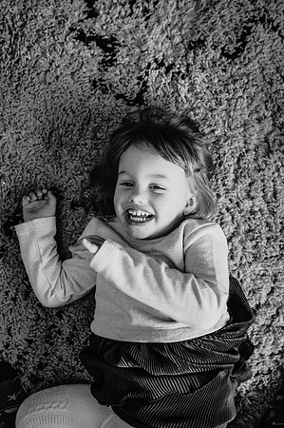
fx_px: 415
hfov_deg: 37.8
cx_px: 142
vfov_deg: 54.5
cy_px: 214
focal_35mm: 35
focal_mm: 35
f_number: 3.5
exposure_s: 1/160
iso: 1400
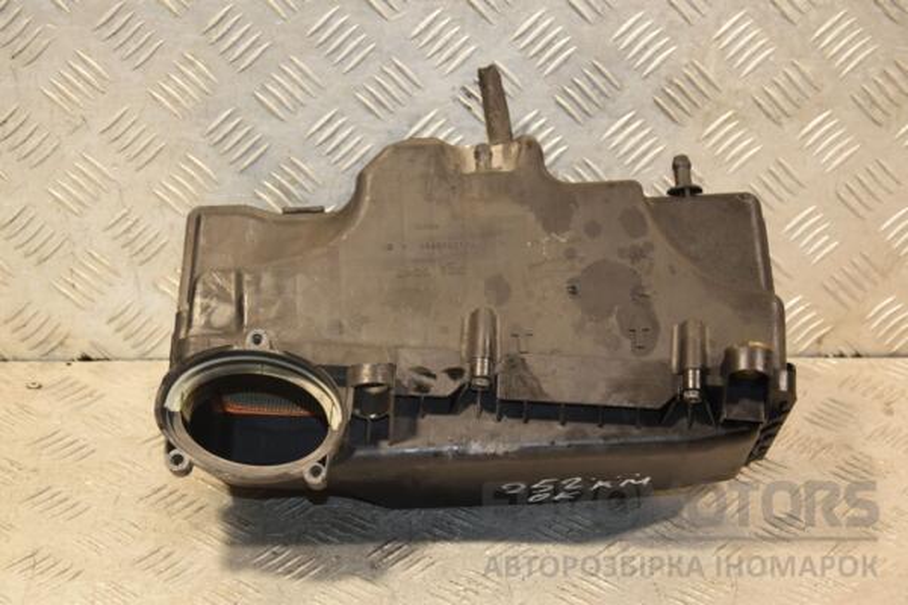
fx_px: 1892
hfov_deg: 27.0
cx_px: 454
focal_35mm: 75
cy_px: 302
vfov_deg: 18.2
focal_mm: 50
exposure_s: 1/125
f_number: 5
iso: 800
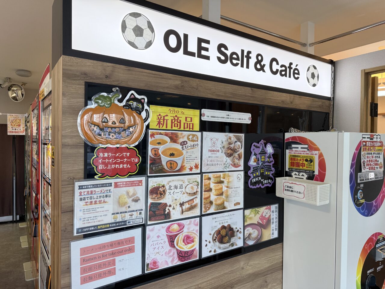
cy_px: 144
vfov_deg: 56.8
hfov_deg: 71.6
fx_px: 267
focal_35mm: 24
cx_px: 192
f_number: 1.78
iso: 125
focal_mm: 6.76
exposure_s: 1/228
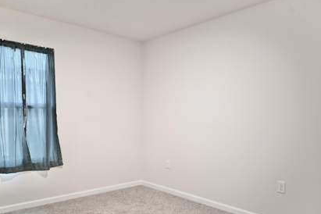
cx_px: 144
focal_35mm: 28
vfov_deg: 46.3
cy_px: 122
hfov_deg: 65.3
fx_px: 250
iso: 10000
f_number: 4
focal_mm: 24
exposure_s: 1/125
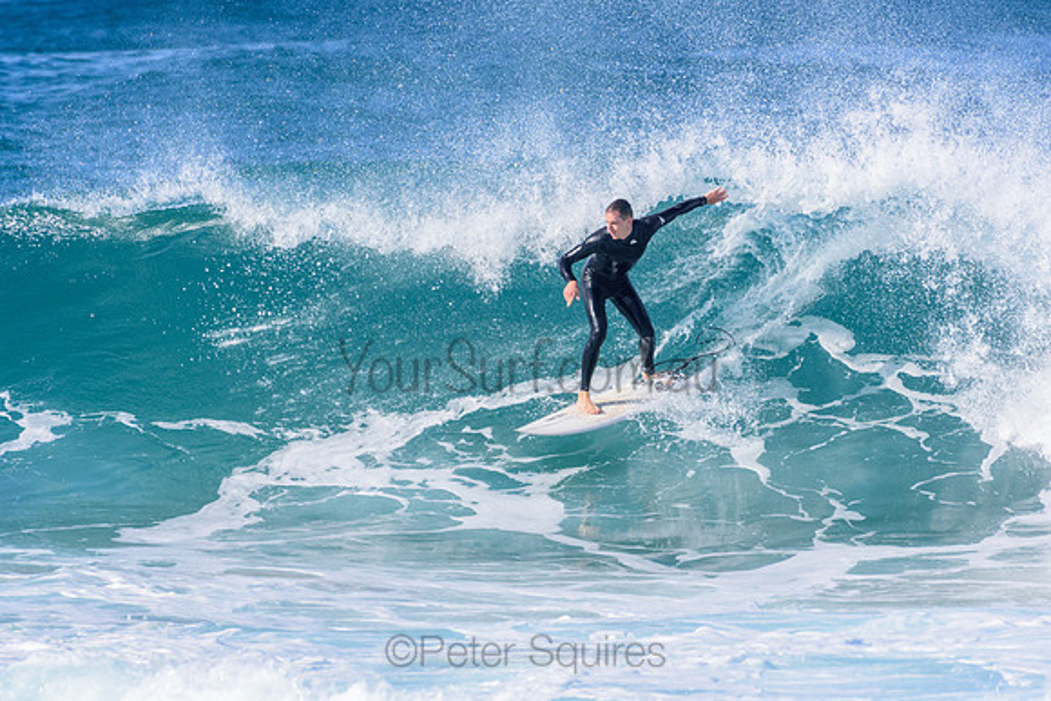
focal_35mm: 750
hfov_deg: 2.7
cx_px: 526
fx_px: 21900
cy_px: 350
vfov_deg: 1.8
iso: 360
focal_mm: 500
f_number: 5.6
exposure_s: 1/2000
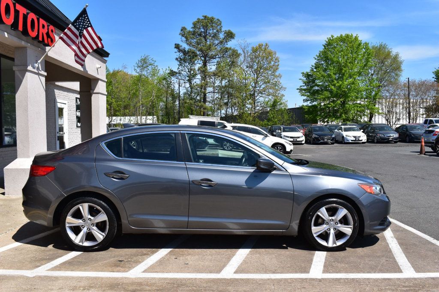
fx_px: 402
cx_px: 220
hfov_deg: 57.2
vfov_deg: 39.9
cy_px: 146
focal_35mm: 33
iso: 280
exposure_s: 1/500
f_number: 11
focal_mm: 22
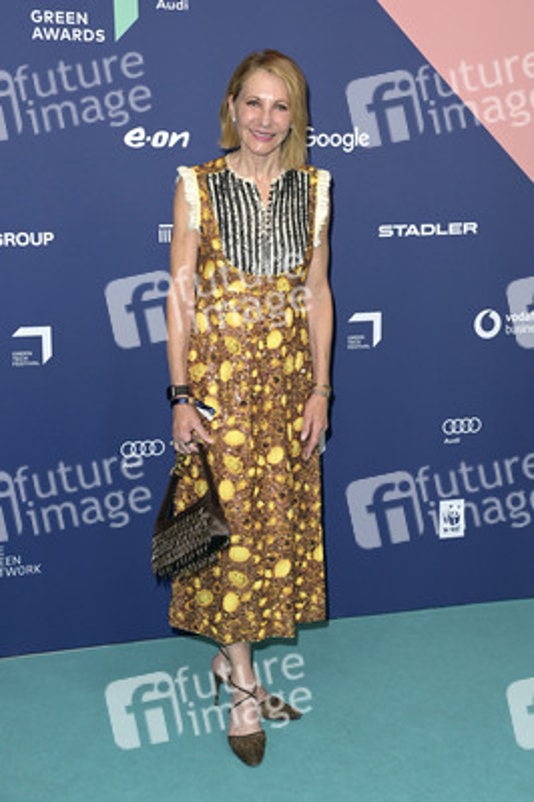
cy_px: 401
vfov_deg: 36.3
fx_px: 1226
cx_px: 267
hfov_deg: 24.6
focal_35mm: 55
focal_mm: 55
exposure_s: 1/250
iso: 800
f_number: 5.6
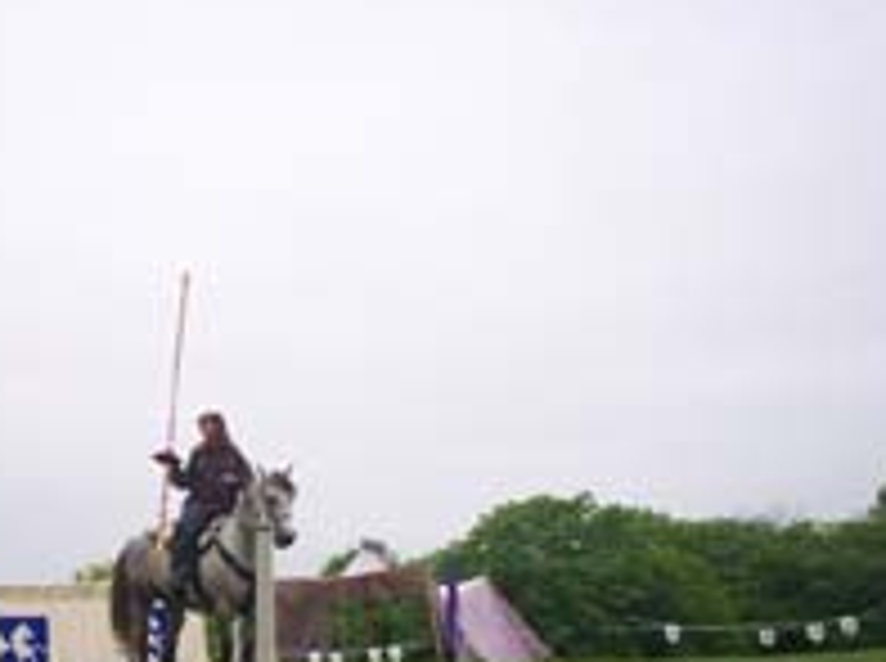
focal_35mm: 64
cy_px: 491
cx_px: 144
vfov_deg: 22.7
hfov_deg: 29.4
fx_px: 1635
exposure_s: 1/446
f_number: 4.5
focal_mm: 6
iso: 100
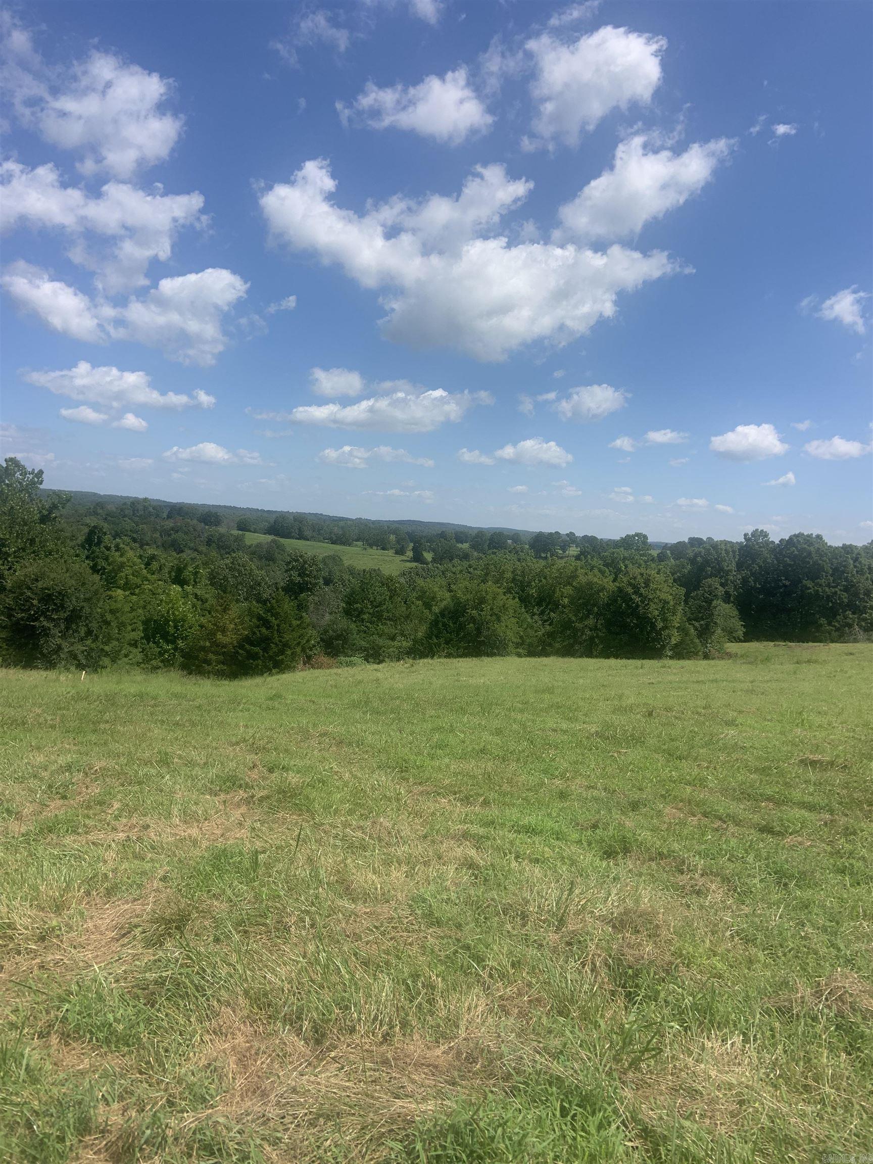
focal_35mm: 26
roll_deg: -3.7
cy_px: 582
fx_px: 874
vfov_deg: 67.3
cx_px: 436
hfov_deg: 53.1
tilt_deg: -4.0
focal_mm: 4.25
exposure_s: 1/2755
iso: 25
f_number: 1.8
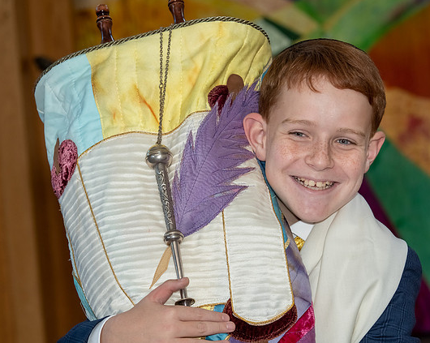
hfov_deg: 8.8
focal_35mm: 219
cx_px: 174
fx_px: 2785
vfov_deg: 7.1
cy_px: 167
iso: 500
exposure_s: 1/250
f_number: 7.1
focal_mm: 122
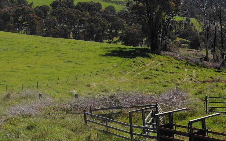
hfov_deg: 27.7
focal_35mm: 66
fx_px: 406
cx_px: 264
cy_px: 101
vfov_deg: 19.6
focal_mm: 4.5
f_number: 2.8
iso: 100
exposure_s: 1/934
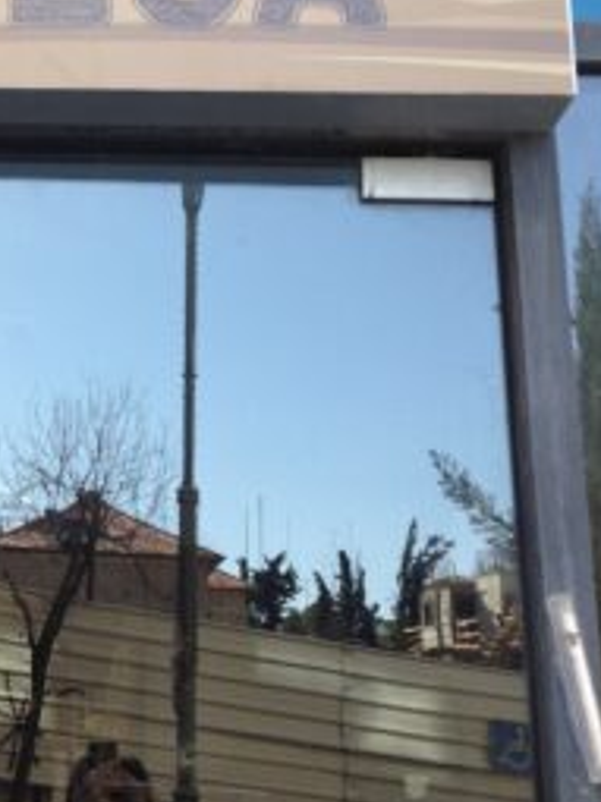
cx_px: 9
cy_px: 231
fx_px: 1599
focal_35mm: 69
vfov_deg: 27.9
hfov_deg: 20.6
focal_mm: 4.12
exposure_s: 1/196
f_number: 2.4
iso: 50
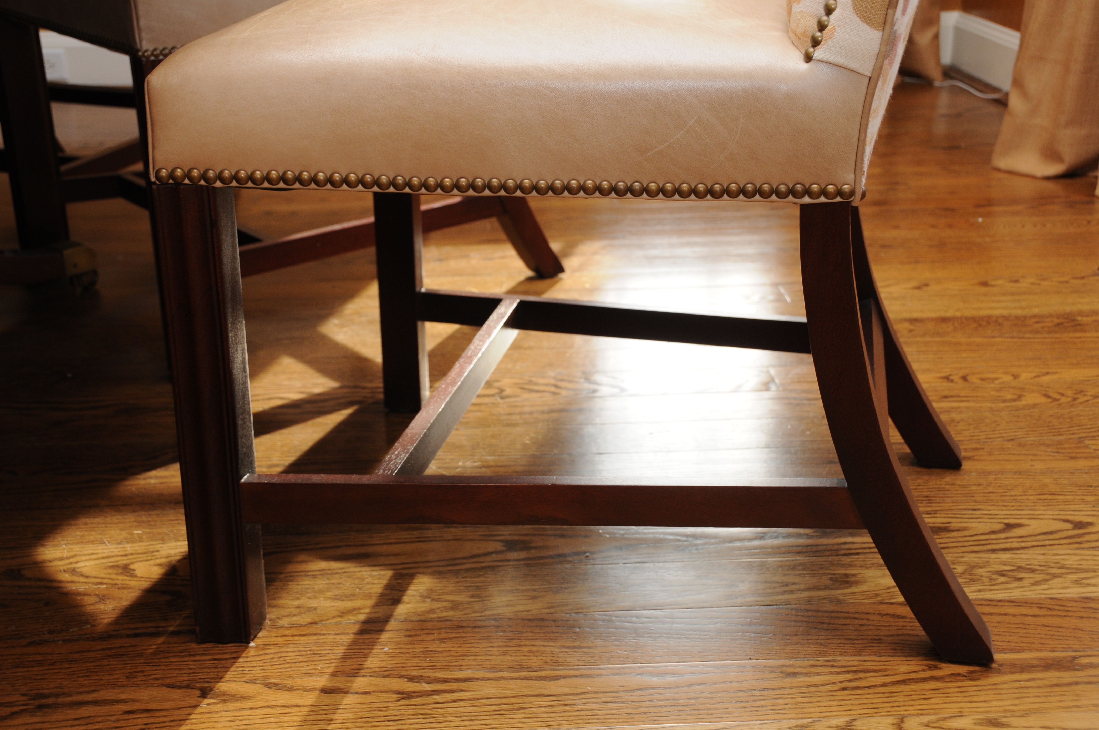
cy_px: 365
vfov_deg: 28.0
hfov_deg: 41.2
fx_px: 1464
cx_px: 550
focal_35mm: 48
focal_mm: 32
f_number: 7.1
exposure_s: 1/125
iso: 400
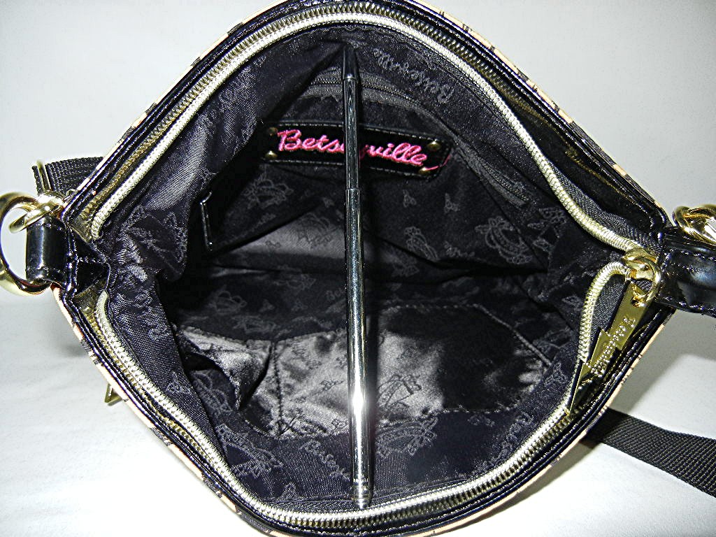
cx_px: 358
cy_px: 268
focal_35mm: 30
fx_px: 621
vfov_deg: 46.8
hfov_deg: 60.0
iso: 200
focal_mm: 5.4
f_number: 7
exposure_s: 1/30
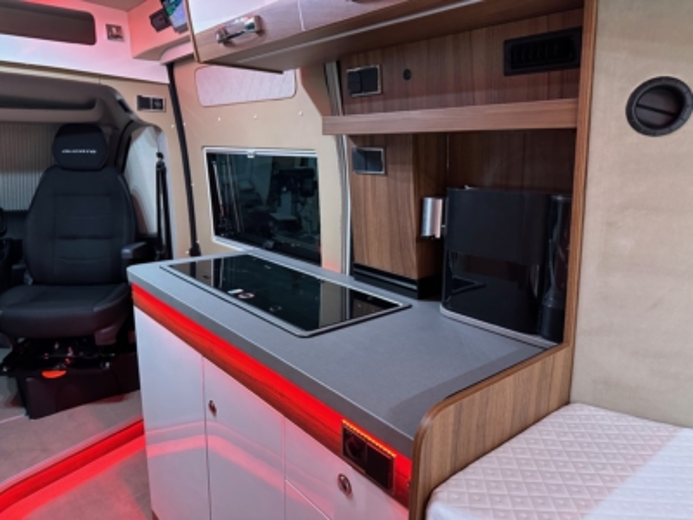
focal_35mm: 24
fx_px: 480
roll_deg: -1.4
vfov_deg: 56.8
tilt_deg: -12.1
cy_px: 260
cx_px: 346
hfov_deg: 71.6
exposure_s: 1/50
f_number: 1.78
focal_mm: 6.86
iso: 500
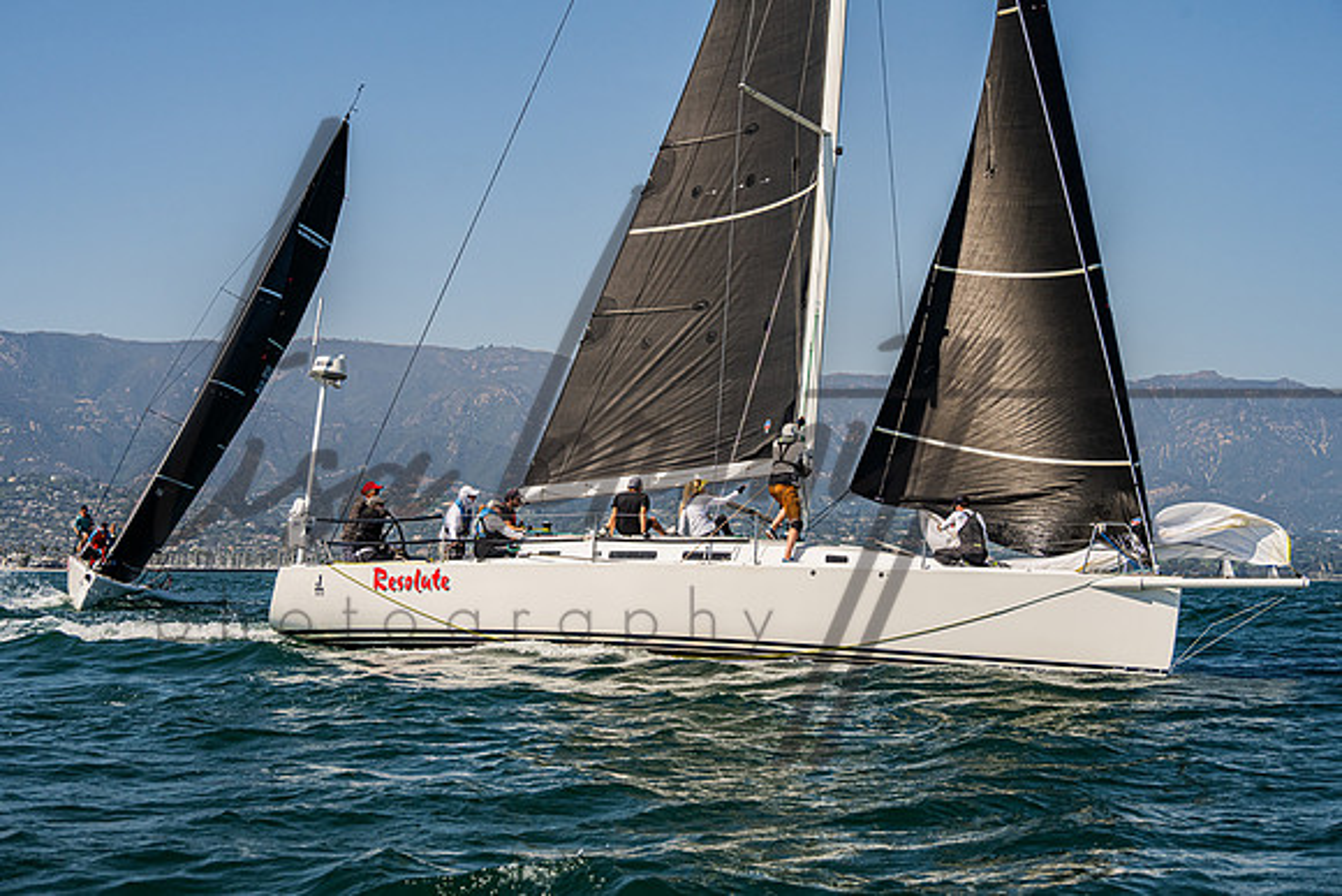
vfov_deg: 22.3
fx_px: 2268
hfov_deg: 33.0
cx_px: 653
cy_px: 447
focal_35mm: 61
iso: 500
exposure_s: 1/2500
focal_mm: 58
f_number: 8
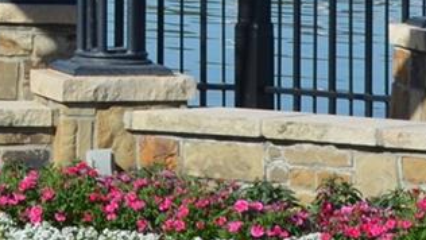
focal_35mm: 427
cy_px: -461
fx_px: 4825
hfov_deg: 5.1
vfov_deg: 2.8
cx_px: 133
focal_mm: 42
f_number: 8
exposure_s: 1/250
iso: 100
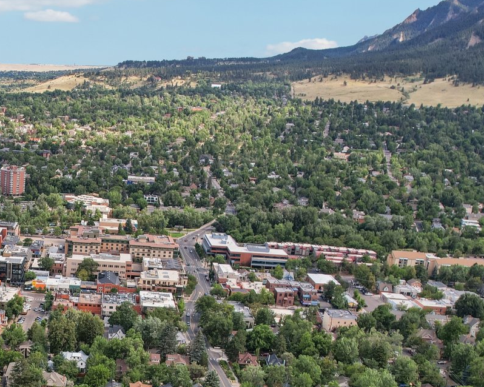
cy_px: 358
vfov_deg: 27.4
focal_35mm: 53
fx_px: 759
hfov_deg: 32.8
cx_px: 11
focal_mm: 8.4
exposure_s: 1/240
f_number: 2.8
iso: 100
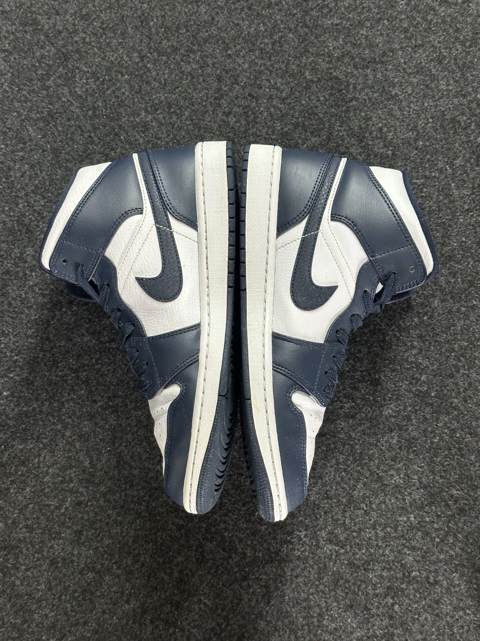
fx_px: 887
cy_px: 320
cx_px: 240
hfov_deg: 30.3
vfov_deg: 39.7
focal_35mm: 48
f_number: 1.78
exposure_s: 1/33
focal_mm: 6.86
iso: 200
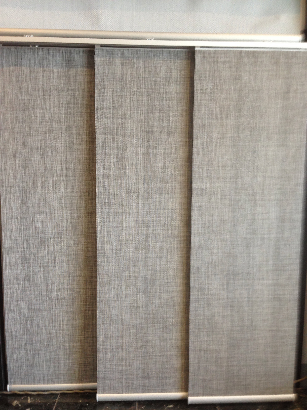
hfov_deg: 42.9
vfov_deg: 55.4
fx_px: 390
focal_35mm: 33
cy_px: 205
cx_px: 154
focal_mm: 4.12
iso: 100
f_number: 2.4
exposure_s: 1/20
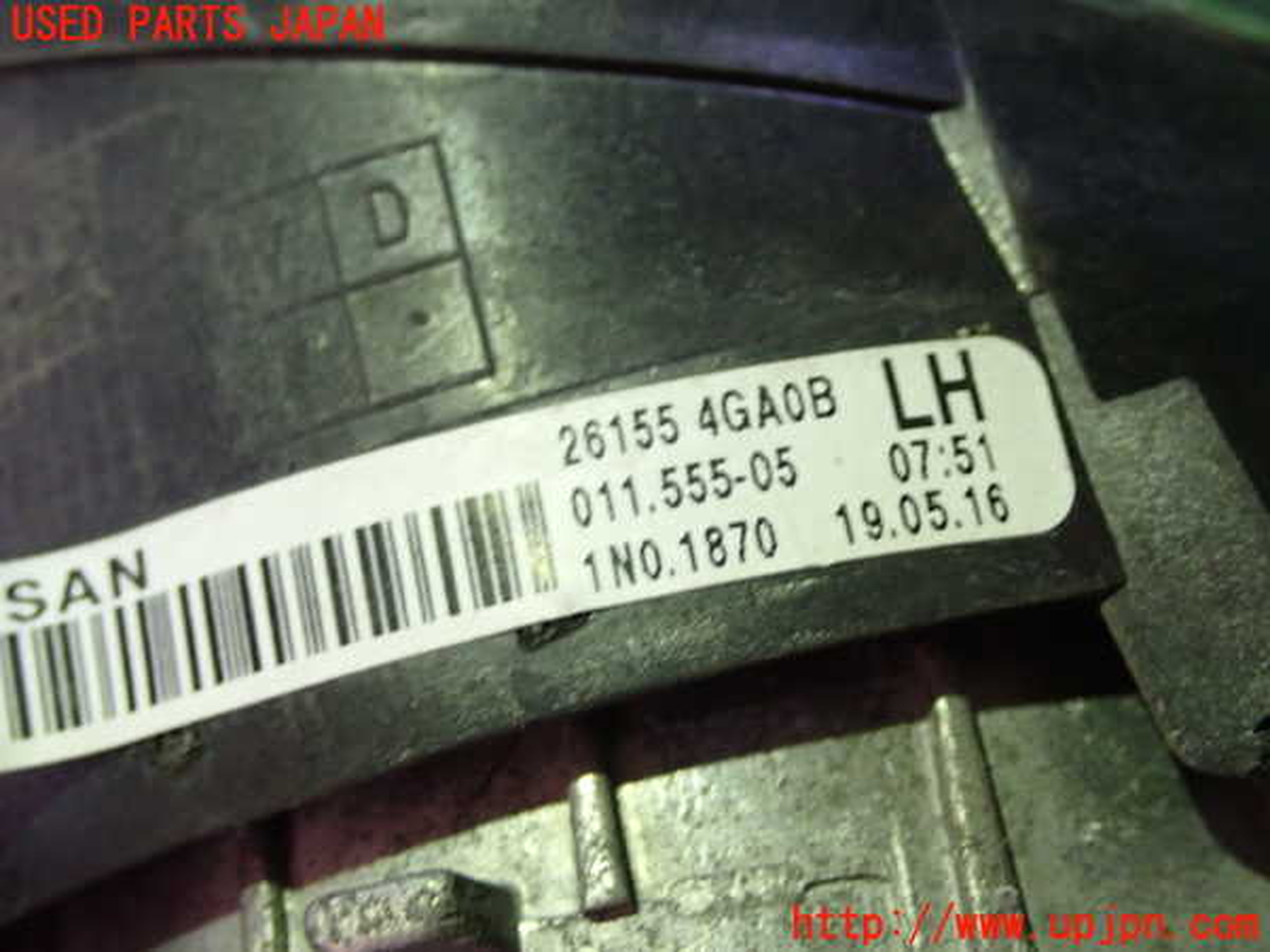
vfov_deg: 20.7
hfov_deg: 27.4
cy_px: 476
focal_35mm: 71
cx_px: 635
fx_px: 2605
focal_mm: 12.73
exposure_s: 1/20
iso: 800
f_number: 3.9
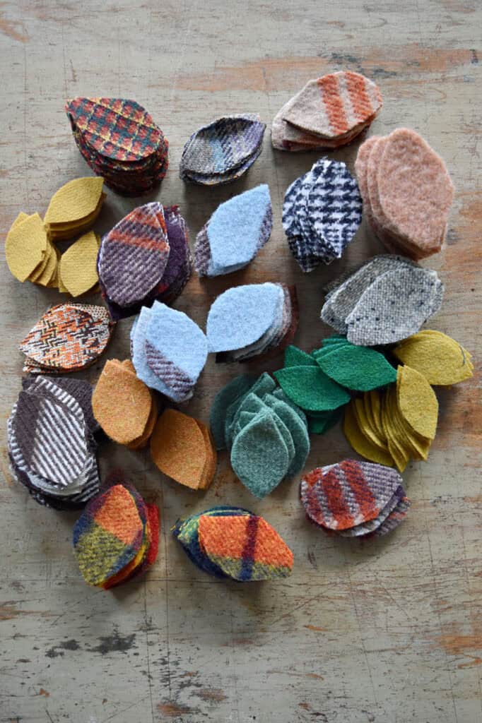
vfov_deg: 53.1
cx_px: 241
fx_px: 723
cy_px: 362
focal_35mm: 36
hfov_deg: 36.8
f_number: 4
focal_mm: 24
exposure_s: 1/60
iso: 1250
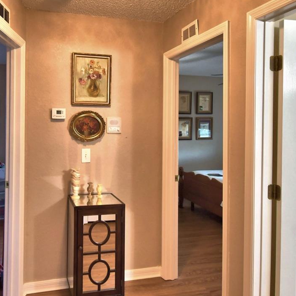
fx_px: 281
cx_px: 98
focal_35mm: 29
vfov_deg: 55.4
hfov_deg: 54.5
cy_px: 125
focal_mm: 10
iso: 560
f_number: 4.5
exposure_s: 1/30
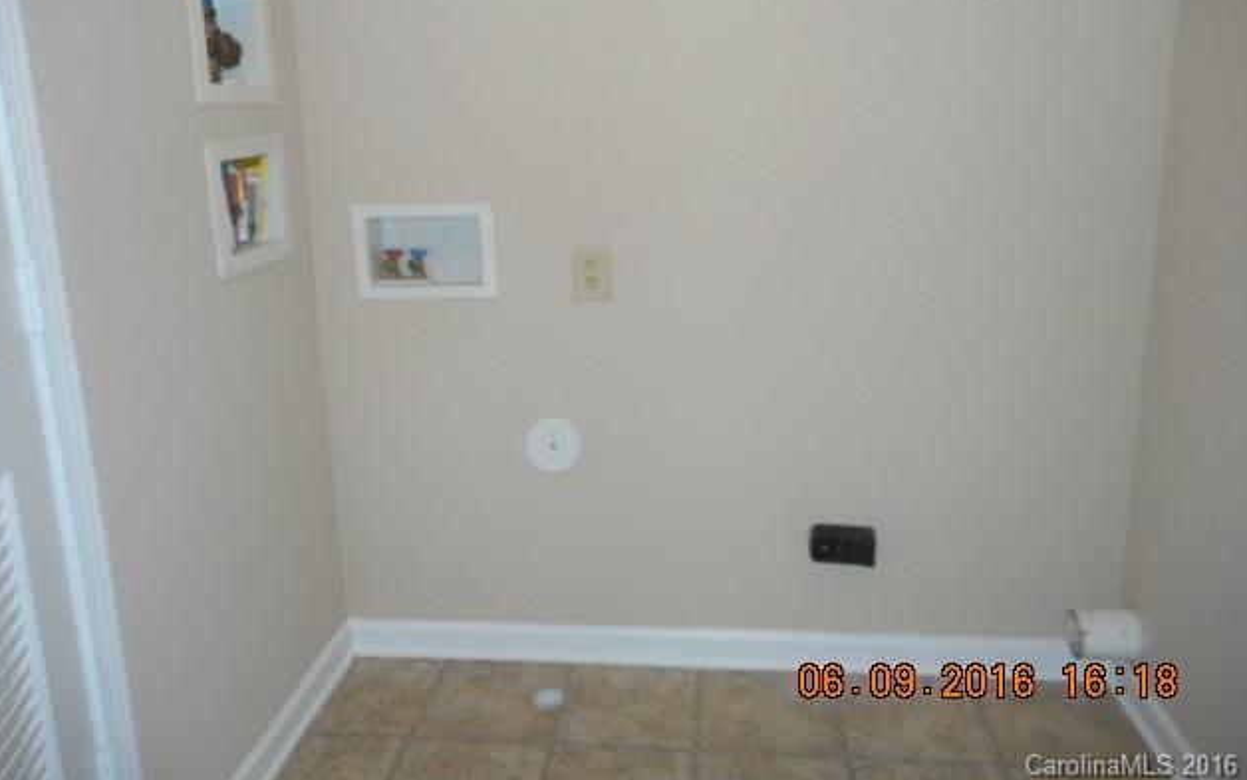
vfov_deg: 45.8
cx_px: 618
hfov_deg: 68.4
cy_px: 308
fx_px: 918
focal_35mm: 27
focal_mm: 4.5
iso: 250
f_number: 3.7
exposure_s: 1/25
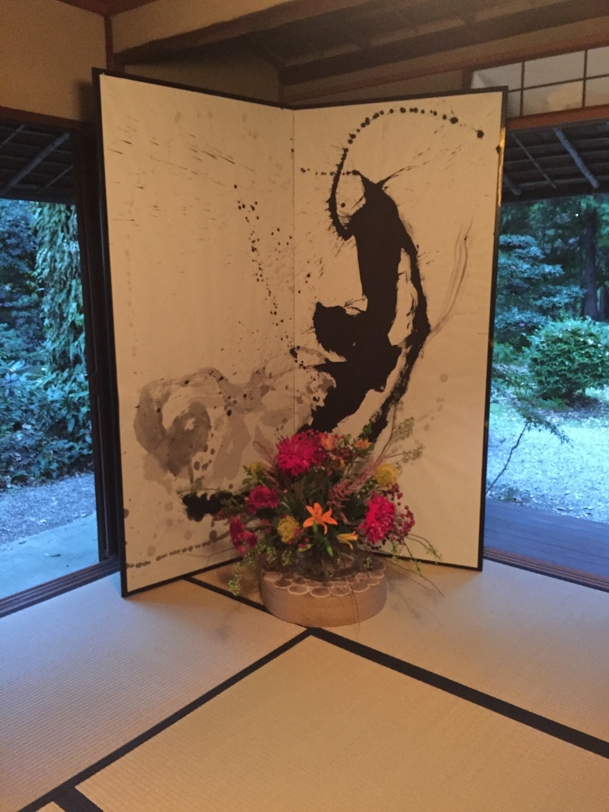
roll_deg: +0.0
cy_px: 406
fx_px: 680
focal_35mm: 29
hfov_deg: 48.2
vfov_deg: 61.7
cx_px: 304
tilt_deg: -9.4
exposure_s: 1/15
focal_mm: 4.15
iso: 640
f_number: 2.2
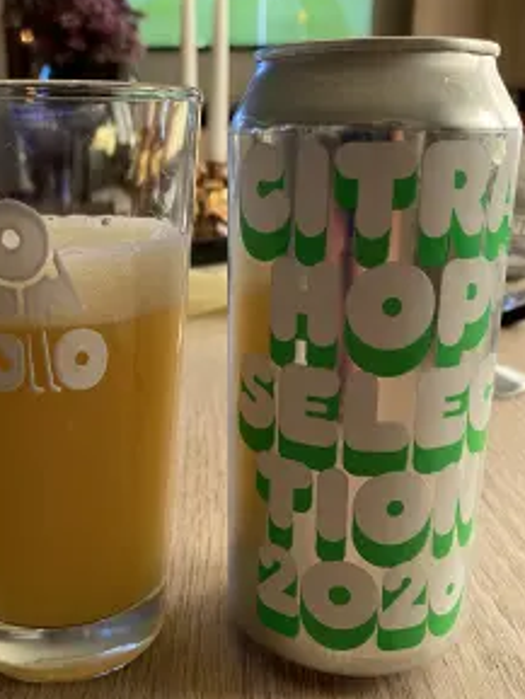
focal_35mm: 36
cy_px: 392
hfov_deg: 39.3
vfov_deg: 51.2
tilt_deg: -16.8
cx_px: 184
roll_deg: +0.6
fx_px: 727
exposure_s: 1/50
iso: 160
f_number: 1.8
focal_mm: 4.25
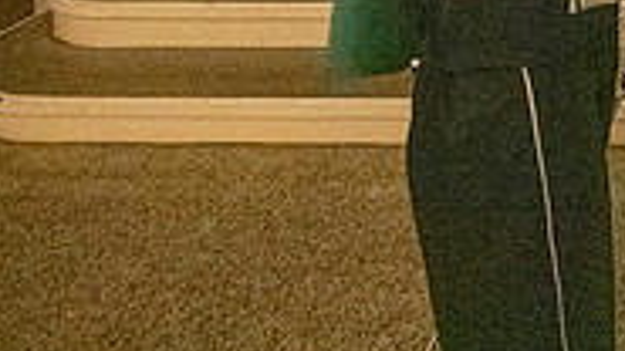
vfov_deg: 19.5
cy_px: -278
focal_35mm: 46
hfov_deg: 36.9
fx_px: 762
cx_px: 703
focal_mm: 14
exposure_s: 1/250
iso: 16000
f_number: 4.5
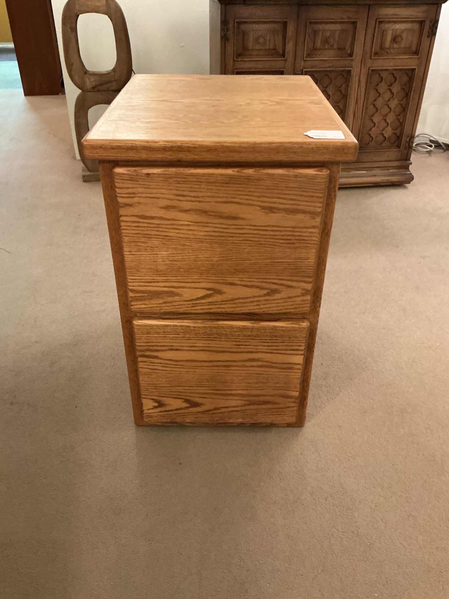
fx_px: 502
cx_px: 224
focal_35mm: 29
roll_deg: -0.8
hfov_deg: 48.2
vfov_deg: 61.7
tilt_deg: -33.6
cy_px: 300
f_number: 1.8
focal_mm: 3
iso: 320
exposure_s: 1/30
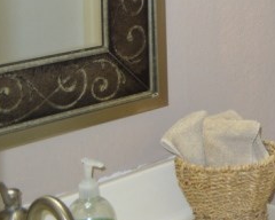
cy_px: -115
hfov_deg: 14.8
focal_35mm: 108
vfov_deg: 13.4
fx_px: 879
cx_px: 539
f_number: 4
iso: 400
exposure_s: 1/60
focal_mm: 18
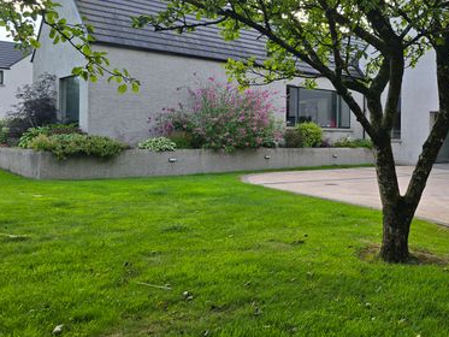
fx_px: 480
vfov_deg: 38.5
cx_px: 336
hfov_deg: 48.2
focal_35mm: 37
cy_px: 129
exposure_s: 1/180
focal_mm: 6.3
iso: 12
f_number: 1.7
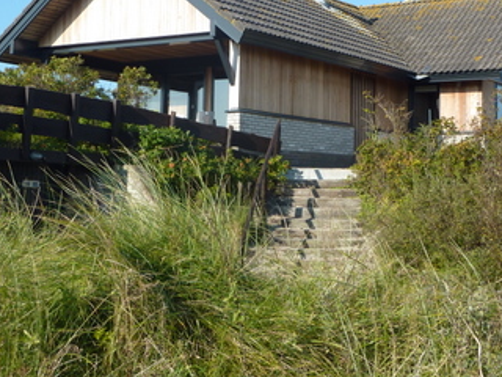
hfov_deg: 30.7
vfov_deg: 23.1
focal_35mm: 63
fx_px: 914
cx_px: 237
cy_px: 105
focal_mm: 6.9
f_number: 4
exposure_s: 1/400
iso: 80
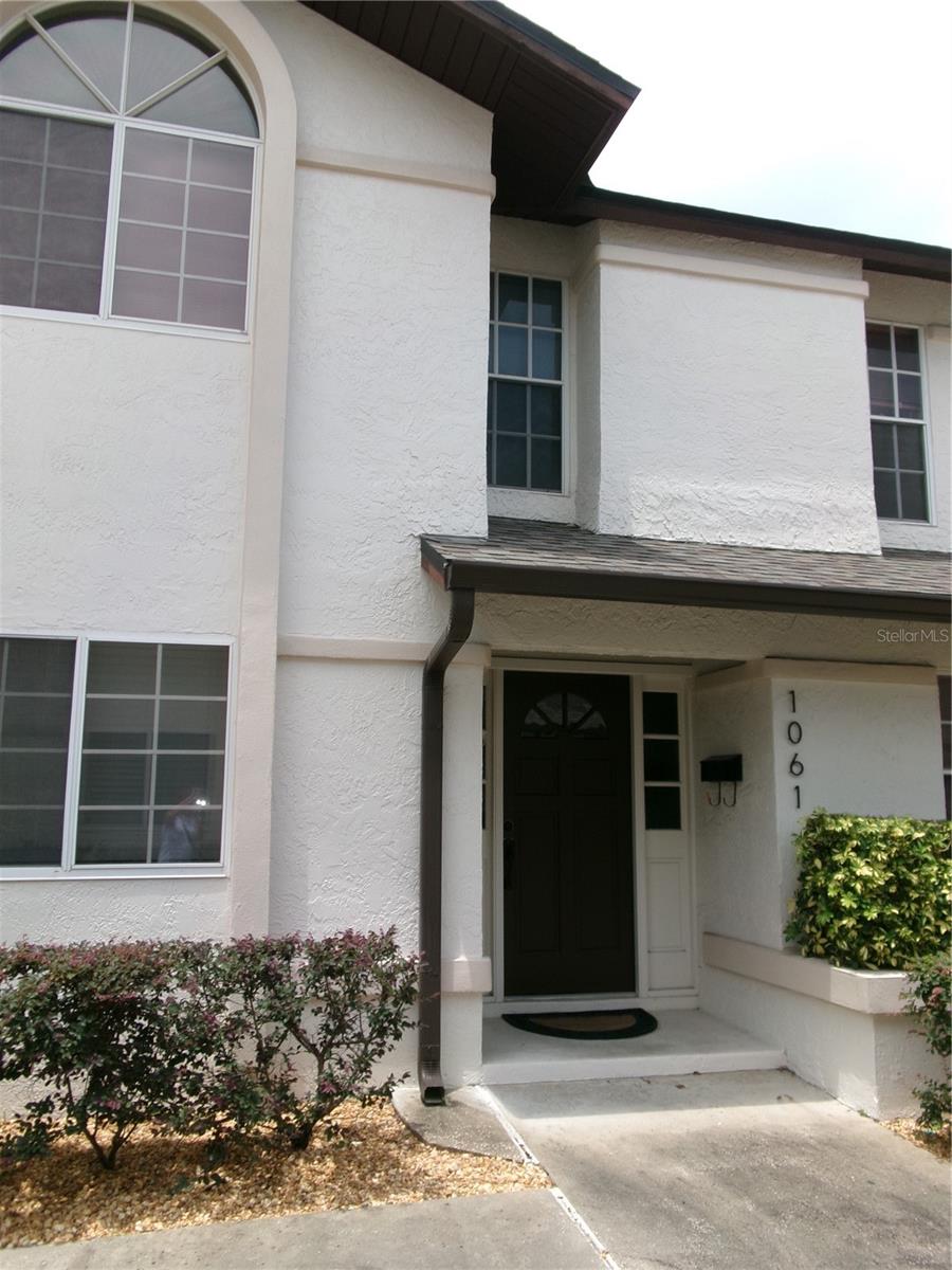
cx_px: 476
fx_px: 1027
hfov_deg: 49.7
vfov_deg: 63.4
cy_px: 635
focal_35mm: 28
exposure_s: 1/120
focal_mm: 5.1
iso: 100
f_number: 10.8
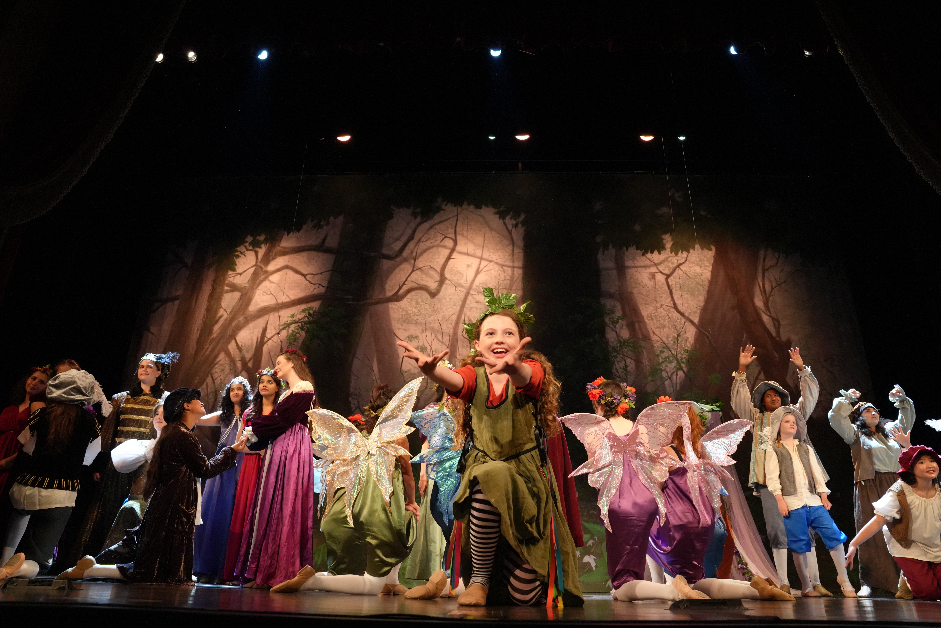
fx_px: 627
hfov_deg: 73.7
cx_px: 470
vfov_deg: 53.1
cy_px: 314
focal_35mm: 24
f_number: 6.3
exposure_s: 1/160
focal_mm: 24
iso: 8000
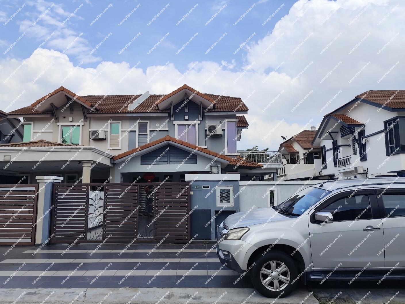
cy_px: 152
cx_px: 202
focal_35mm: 23
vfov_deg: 58.9
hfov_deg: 73.9
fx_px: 269
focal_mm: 6.14
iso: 50
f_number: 1.65
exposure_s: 1/1122
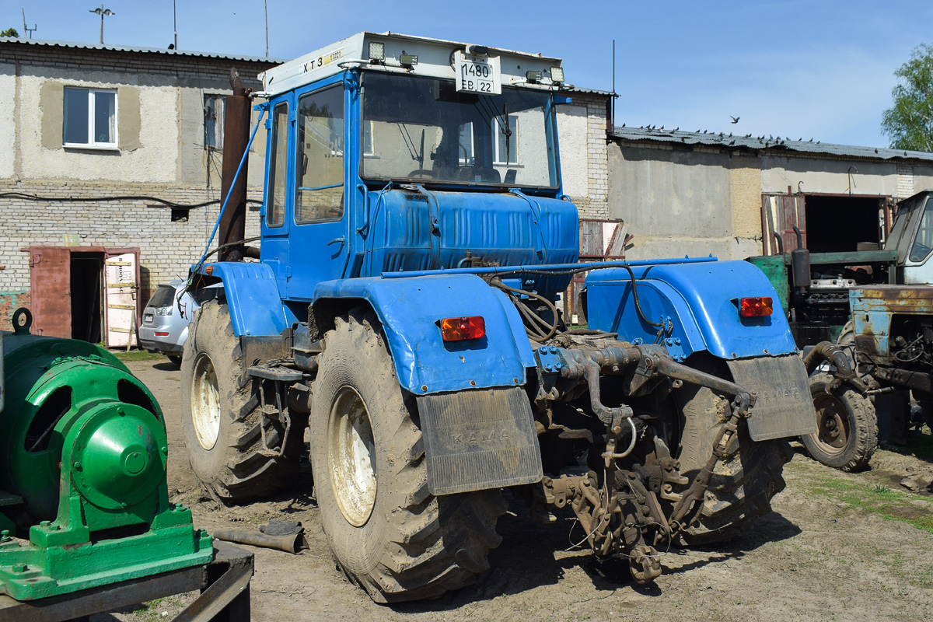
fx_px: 855
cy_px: 311
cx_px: 466
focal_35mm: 33
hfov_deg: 57.2
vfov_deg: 40.0
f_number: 7.1
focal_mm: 22
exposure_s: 1/1000
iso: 200
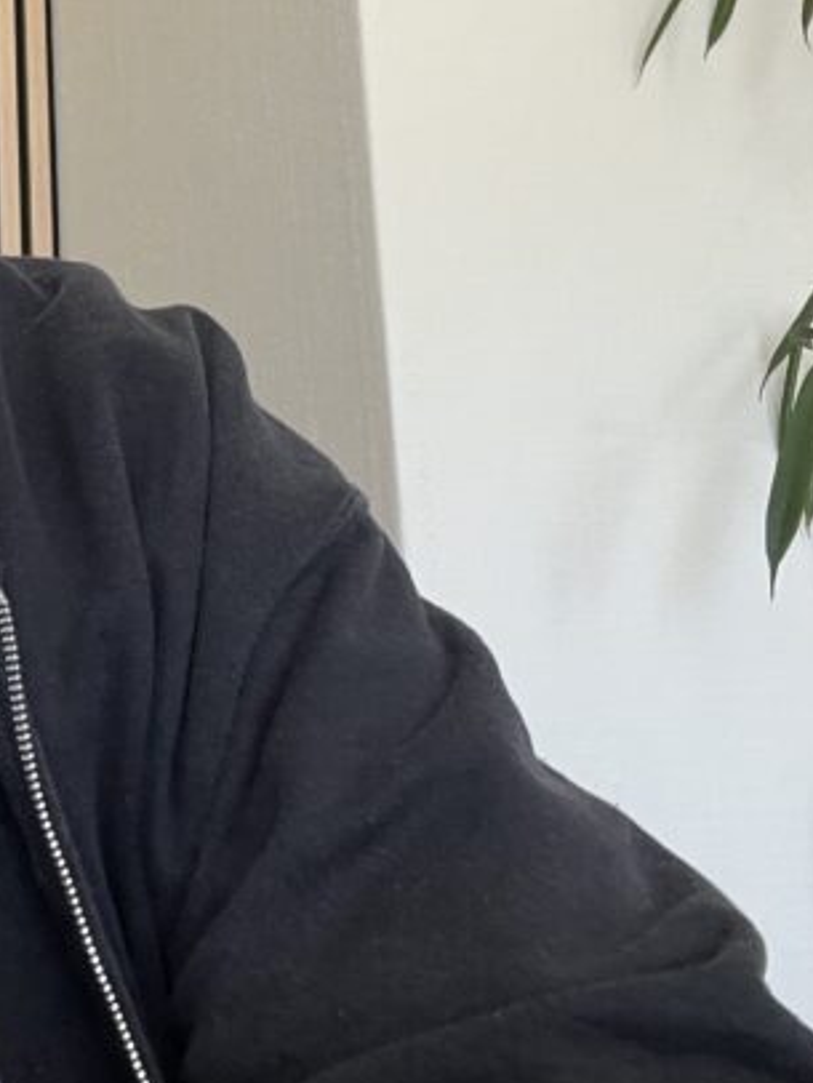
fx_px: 1814
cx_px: -152
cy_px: 163
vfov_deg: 32.0
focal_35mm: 58
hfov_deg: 23.2
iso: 200
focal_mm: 2.71
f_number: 2.2
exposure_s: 1/60
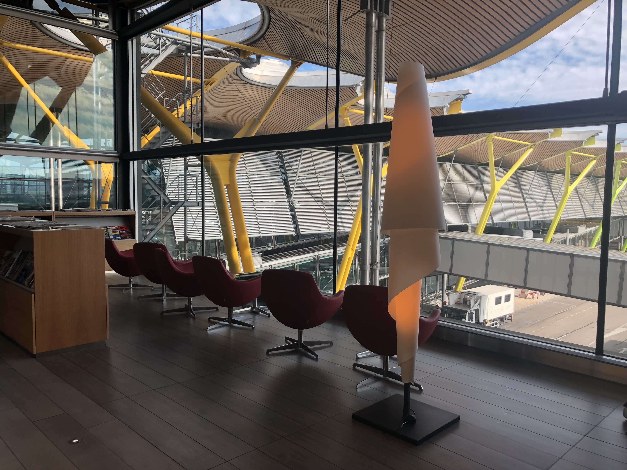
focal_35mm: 28
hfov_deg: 63.4
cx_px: 314
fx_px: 507
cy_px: 235
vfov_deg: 49.7
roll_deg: +0.1
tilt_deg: -3.1
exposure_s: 1/302
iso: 20
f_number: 1.8
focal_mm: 3.99
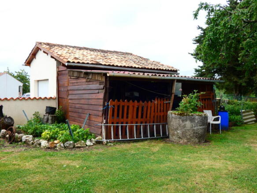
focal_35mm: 31
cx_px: 128
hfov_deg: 58.4
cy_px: 96
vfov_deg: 45.4
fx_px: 230
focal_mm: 5.5
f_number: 7.1
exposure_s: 1/200
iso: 200
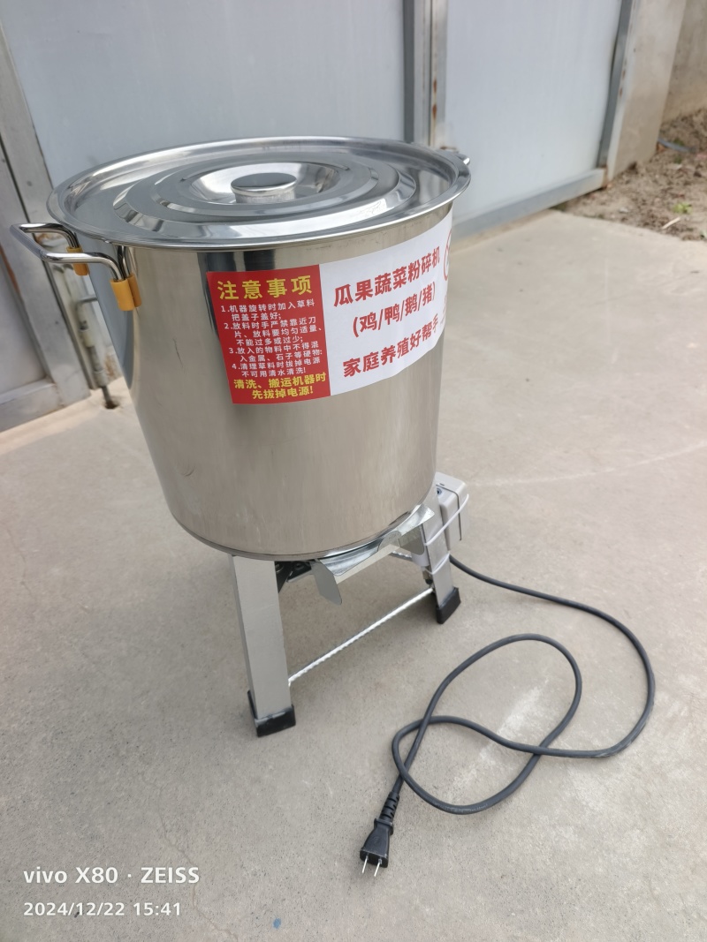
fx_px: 626
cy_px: 471
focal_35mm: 23
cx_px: 354
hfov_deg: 58.9
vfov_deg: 73.9
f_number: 1.75
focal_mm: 5.5
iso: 100
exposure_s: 1/104
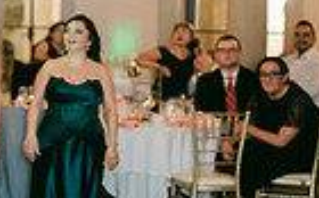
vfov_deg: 8.8
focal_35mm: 148
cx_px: -137
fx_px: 1285
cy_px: 38
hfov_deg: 13.5
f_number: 1.2
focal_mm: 35
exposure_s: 1/125
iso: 1250
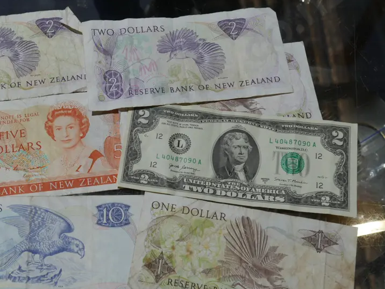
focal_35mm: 57
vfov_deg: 25.6
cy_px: 152
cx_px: 120
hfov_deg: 33.4
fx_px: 634
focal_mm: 20
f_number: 5.6
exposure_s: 1/100
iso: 200
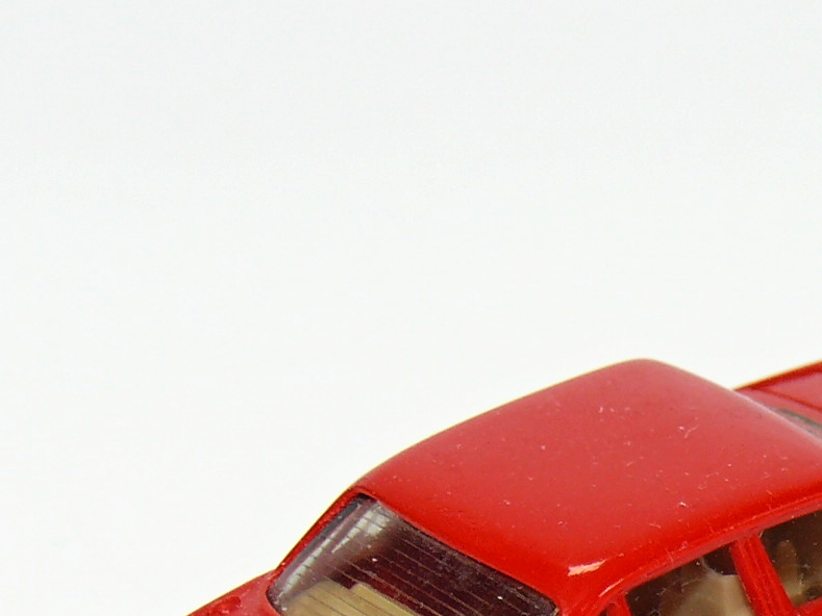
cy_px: 609
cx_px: 666
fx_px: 6887
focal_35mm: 290
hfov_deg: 6.8
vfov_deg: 5.1
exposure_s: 1/30
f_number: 4
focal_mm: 16.9
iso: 100
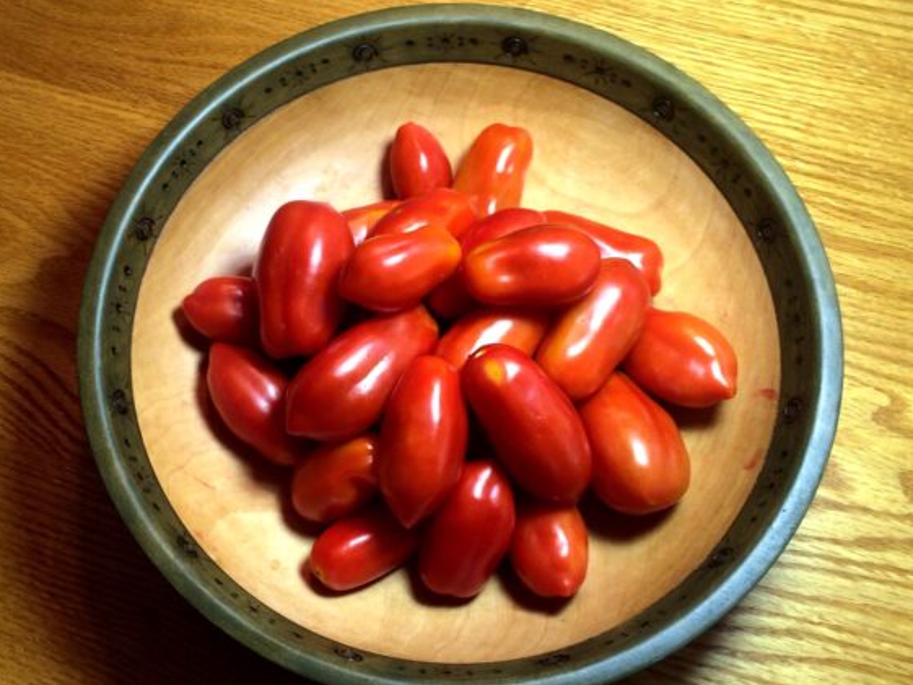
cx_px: 464
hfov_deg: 58.3
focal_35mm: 31
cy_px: 363
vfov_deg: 45.4
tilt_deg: -67.0
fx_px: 818
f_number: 2.2
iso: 50
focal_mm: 4.15
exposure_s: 1/60
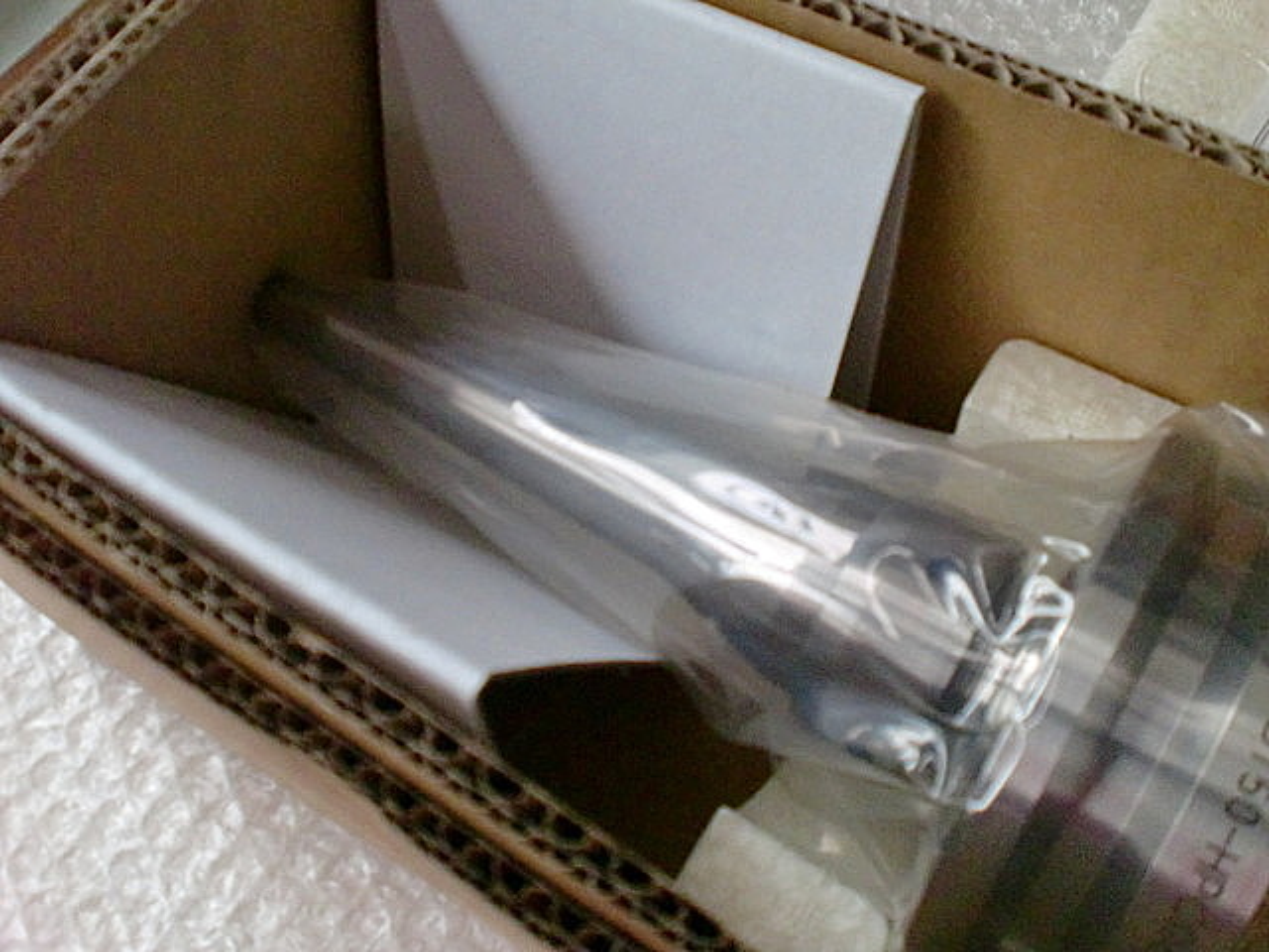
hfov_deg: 52.6
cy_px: 476
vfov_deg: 40.7
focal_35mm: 35
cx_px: 634
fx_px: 1283
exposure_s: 1/60
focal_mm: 6.3
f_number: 3.1
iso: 640
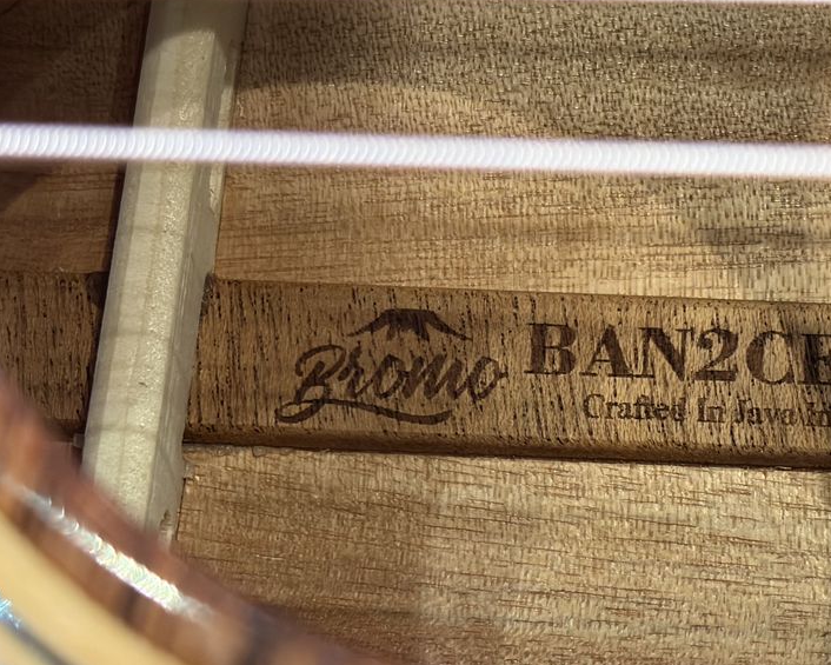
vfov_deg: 16.7
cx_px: 673
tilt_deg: -71.2
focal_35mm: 92
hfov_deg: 20.6
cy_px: 314
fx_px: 2263
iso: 160
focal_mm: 5.96
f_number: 1.6
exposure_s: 1/40
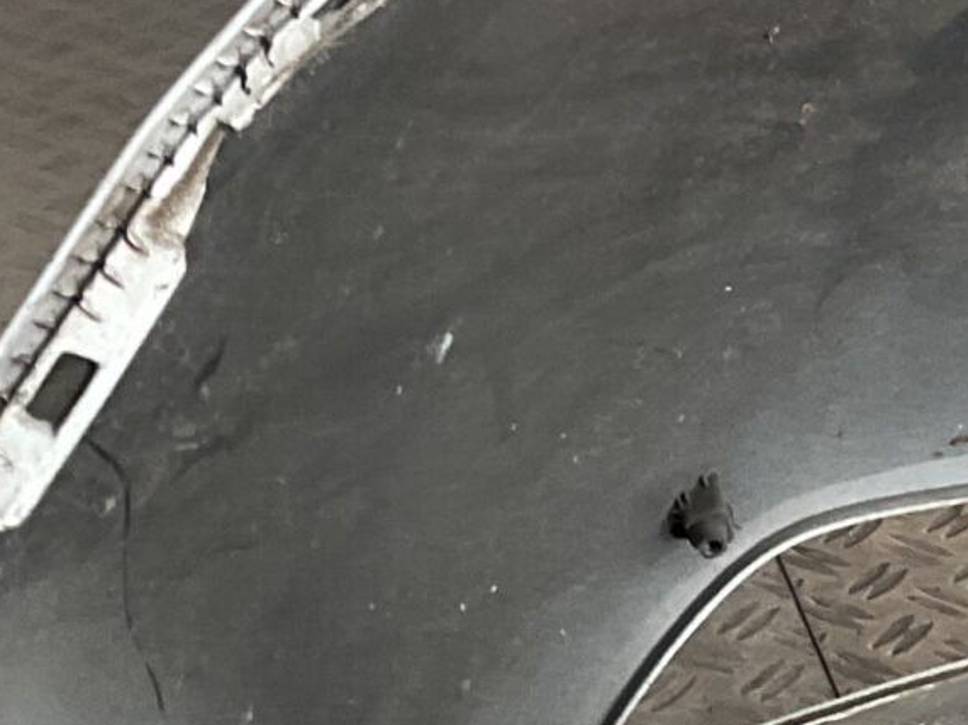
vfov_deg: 11.4
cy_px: 276
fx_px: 3635
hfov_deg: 14.3
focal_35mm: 130
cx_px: 1417
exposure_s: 1/120
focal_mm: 3
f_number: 1.8
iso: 64
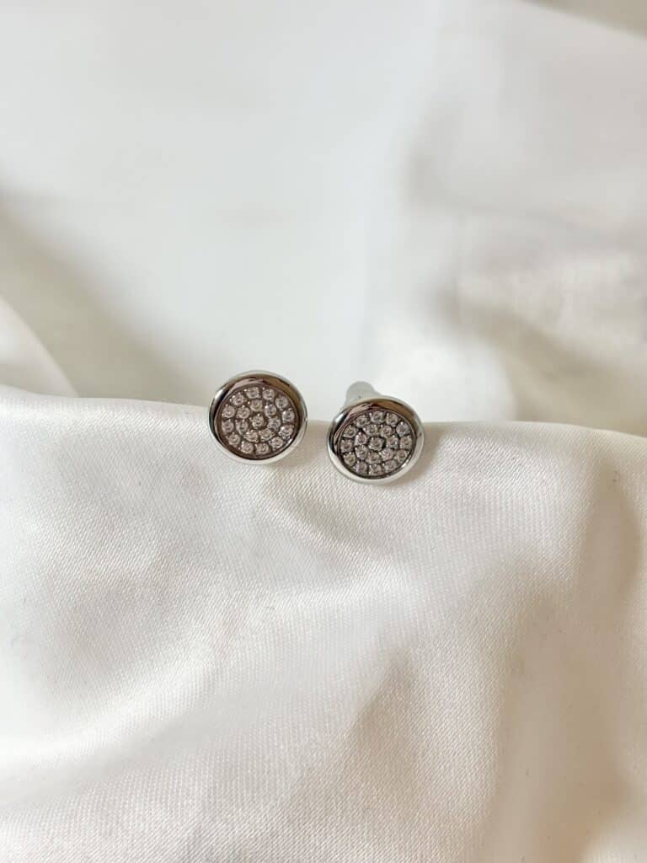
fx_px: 1296
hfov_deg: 28.0
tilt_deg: -50.5
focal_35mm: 52
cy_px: 432
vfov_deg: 36.8
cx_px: 324
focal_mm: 5.96
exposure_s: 1/172
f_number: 1.6
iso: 32
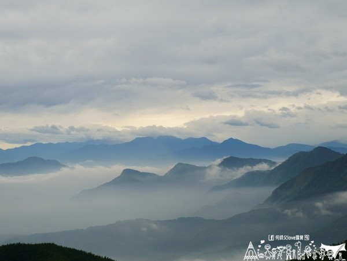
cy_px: 130
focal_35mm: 80
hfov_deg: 24.4
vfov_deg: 18.4
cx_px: 174
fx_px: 802
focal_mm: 40
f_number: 4.5
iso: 200
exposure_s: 1/200
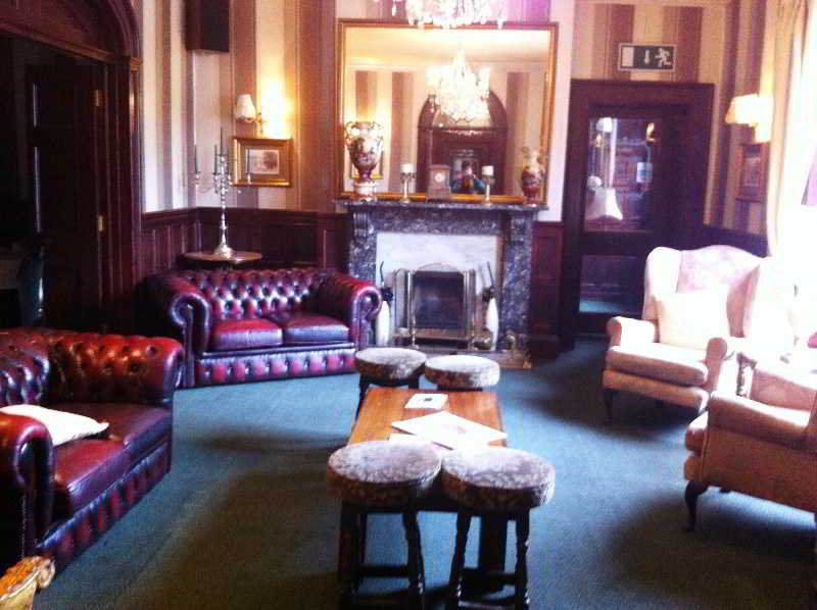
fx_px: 825
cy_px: 305
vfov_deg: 40.6
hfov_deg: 52.7
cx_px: 408
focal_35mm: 35
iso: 320
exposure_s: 1/15
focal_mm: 3.85
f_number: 2.8
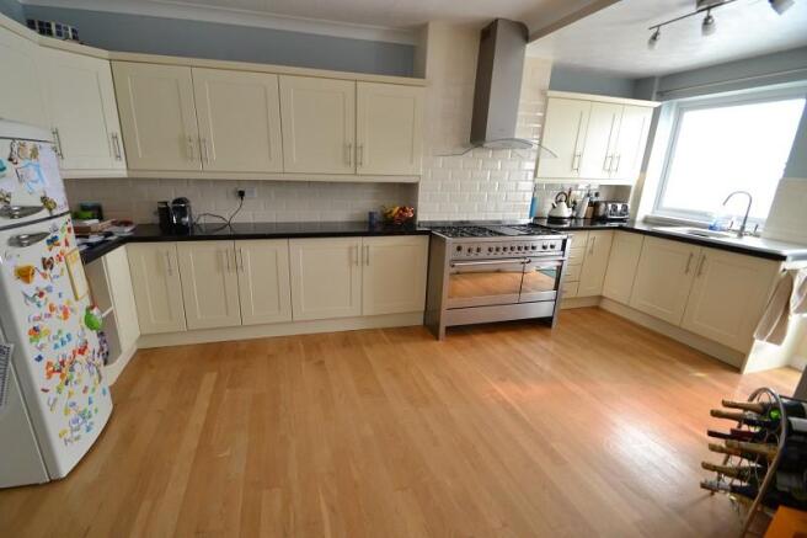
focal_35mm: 15
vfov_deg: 77.3
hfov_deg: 100.4
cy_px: 269
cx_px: 404
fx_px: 336
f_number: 4
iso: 400
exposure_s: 1/60
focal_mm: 10
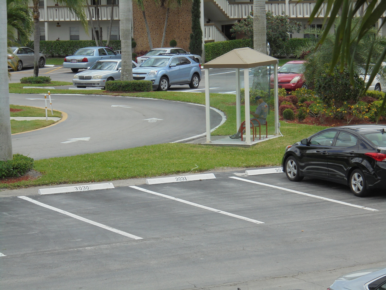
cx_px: 193
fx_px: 1360
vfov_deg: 12.1
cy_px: 145
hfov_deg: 16.1
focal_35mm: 122
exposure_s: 1/320
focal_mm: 21.8
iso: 100
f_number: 5.6
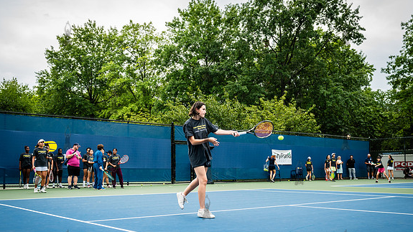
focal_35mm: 41
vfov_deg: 28.9
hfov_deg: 49.4
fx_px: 449
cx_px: 206
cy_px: 147
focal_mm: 34
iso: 400
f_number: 4.5
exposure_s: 1/800
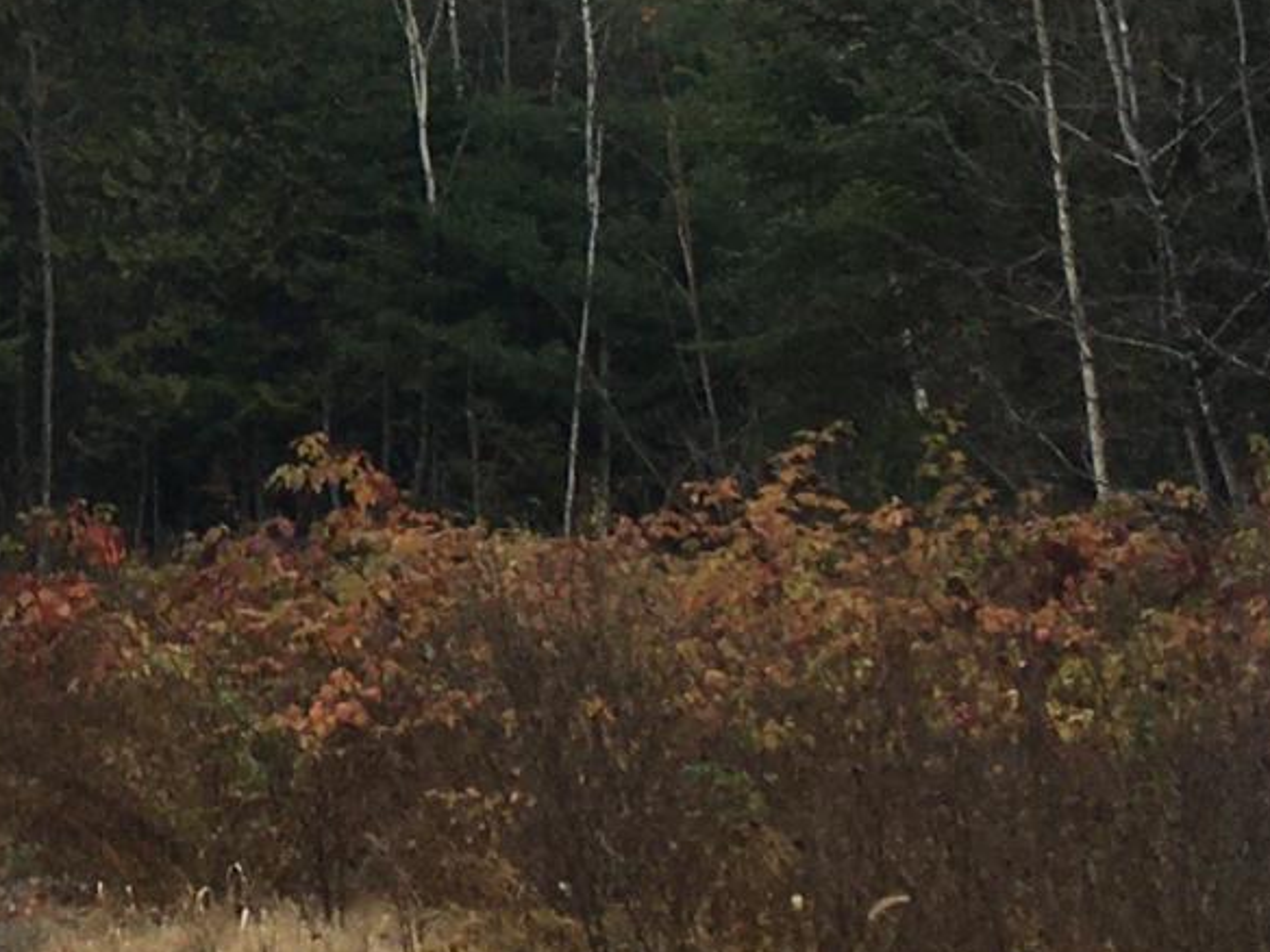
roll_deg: -0.2
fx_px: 5467
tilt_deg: +4.8
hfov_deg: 12.1
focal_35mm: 149
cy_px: 261
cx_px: -1107
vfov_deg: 9.9
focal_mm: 4.15
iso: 25
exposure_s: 1/746
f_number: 2.2
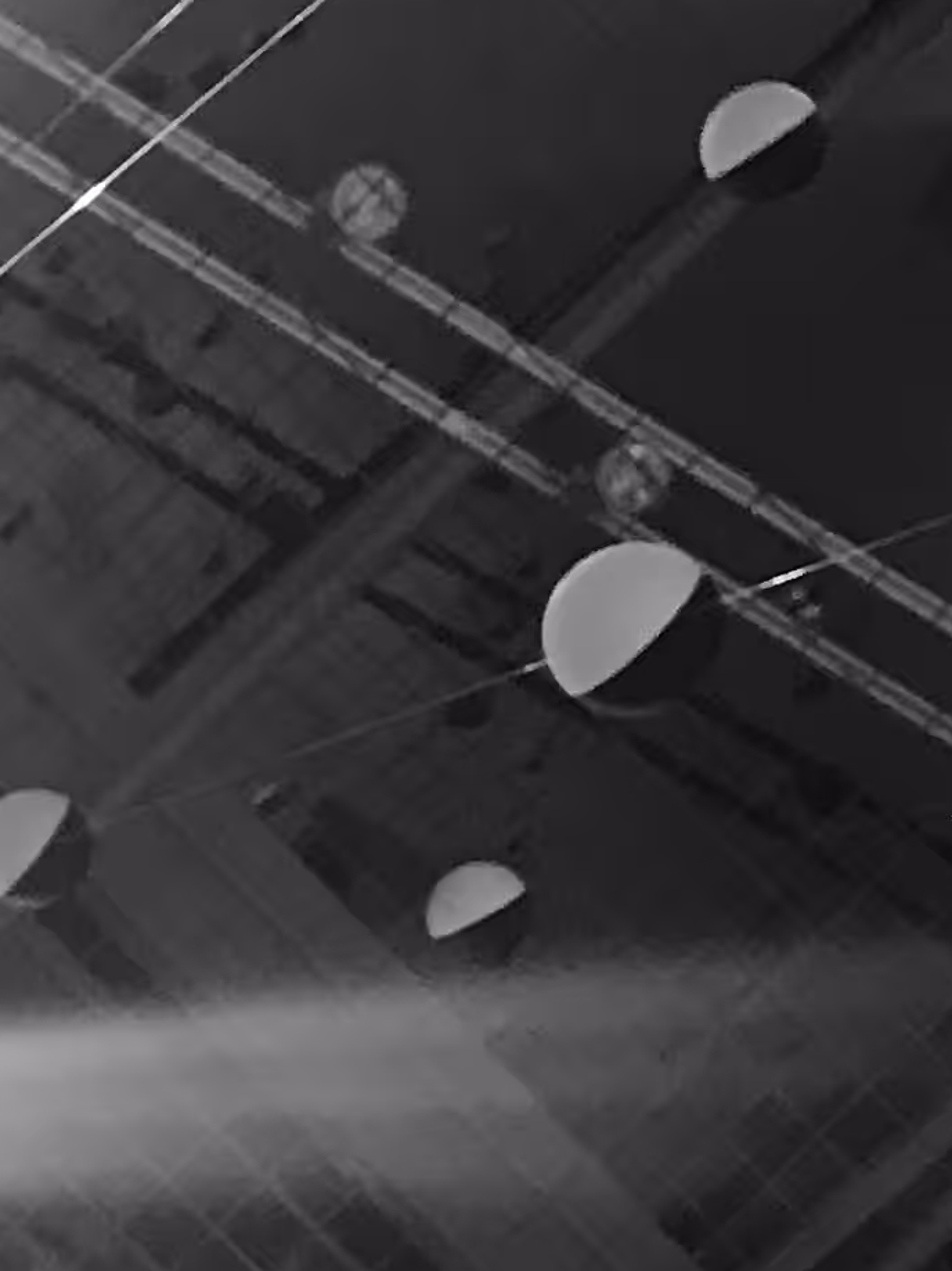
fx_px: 4512
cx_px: -1079
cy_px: 1245
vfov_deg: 15.7
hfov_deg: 10.8
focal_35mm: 123
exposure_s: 1/20
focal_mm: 3.99
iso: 40
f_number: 1.8
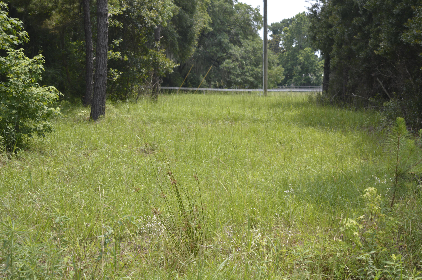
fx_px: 966
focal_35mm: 82
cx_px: 211
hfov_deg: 24.6
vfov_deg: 16.5
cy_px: 140
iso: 100
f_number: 6.3
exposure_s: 1/160
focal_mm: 55
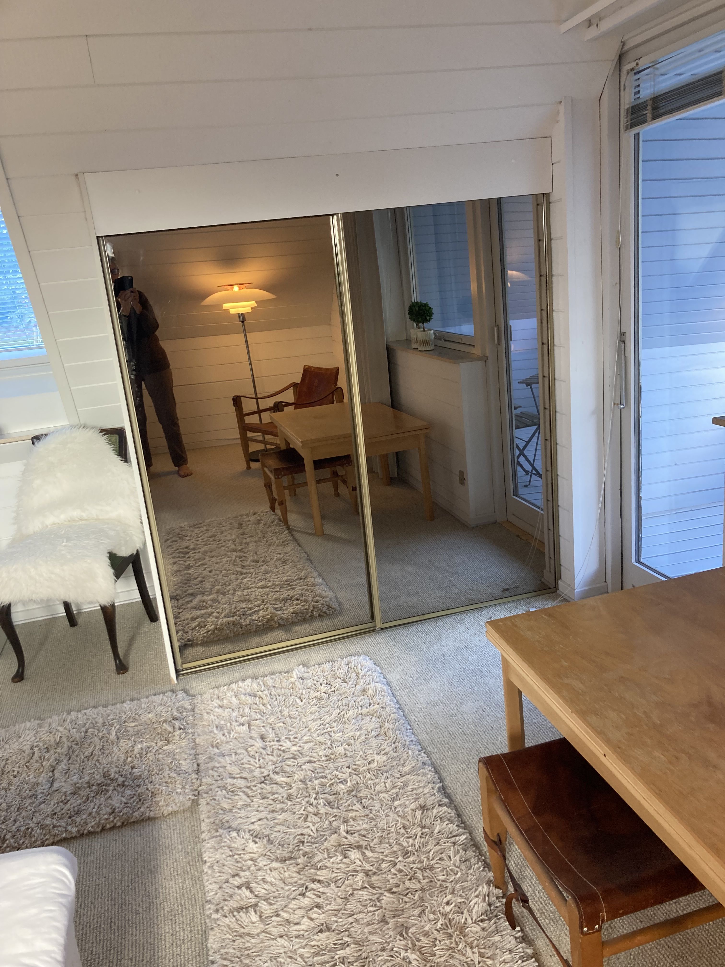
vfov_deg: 63.4
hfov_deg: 49.7
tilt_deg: -14.6
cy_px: 484
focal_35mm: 28
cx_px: 362
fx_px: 782
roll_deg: +5.5
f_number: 1.8
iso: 100
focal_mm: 3.99
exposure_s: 1/60
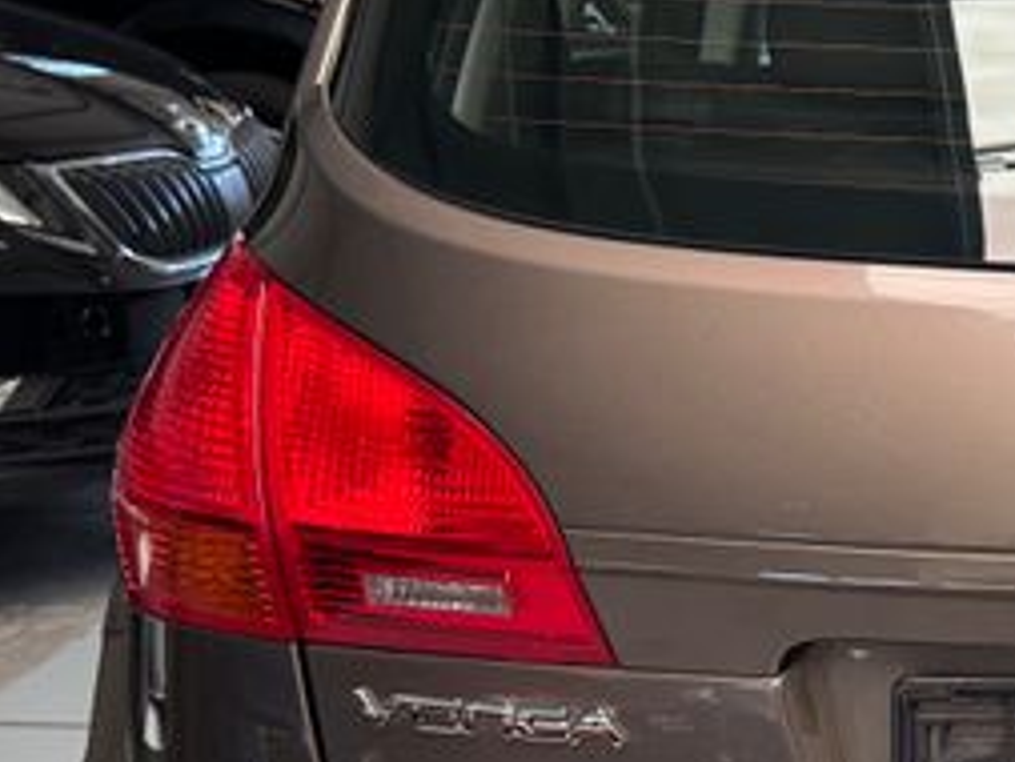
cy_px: 726
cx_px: 1400
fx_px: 2846
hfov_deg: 18.5
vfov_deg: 15.0
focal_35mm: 97
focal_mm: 6.76
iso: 200
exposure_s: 1/121
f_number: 1.78
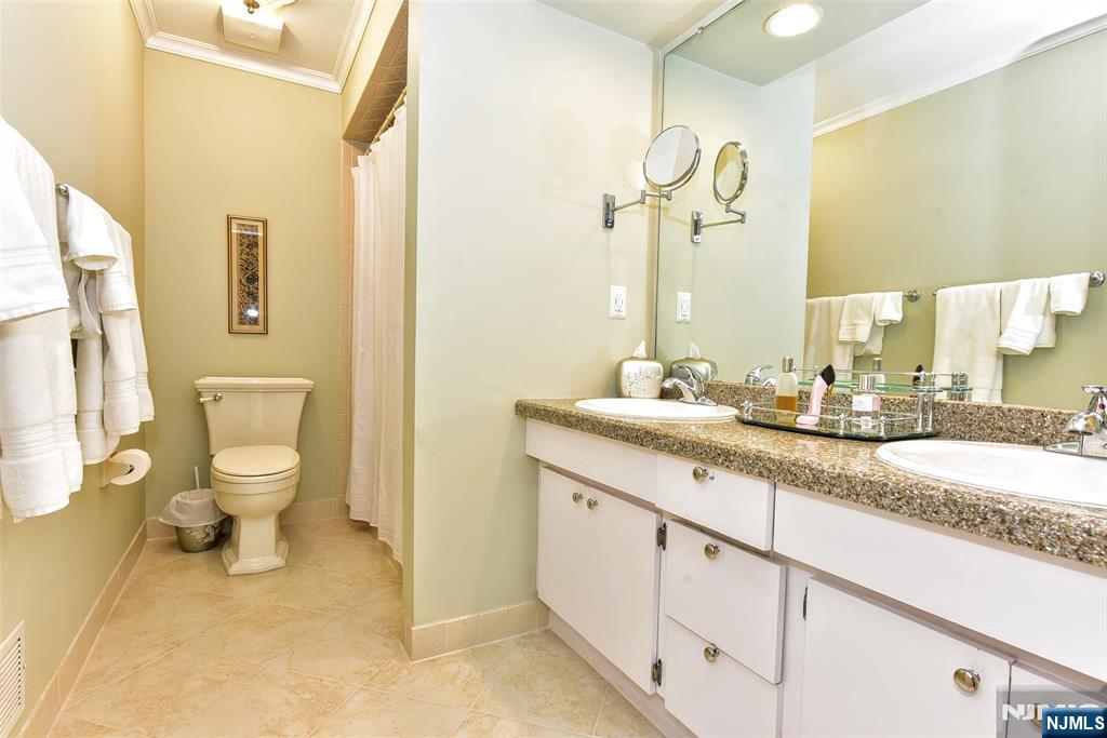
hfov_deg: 90.0
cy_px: 369
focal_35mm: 18
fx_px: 554
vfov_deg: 67.4
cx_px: 554
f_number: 9
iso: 1250
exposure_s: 1/30
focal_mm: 18
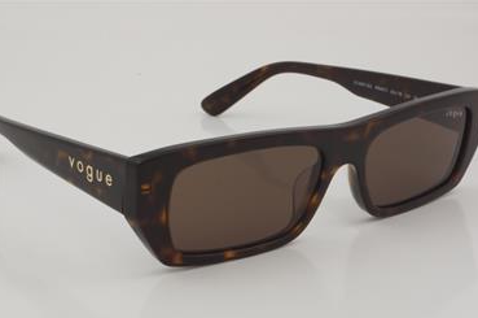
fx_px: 1187
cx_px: 234
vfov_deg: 15.2
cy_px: 171
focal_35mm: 90
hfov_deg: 22.8
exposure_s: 1/3
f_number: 32
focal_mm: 55
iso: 100
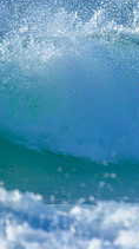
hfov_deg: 0.4
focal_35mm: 3174
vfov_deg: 0.7
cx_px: 203
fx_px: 20889
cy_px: 62
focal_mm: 800
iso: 280
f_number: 6.3
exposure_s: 1/2000
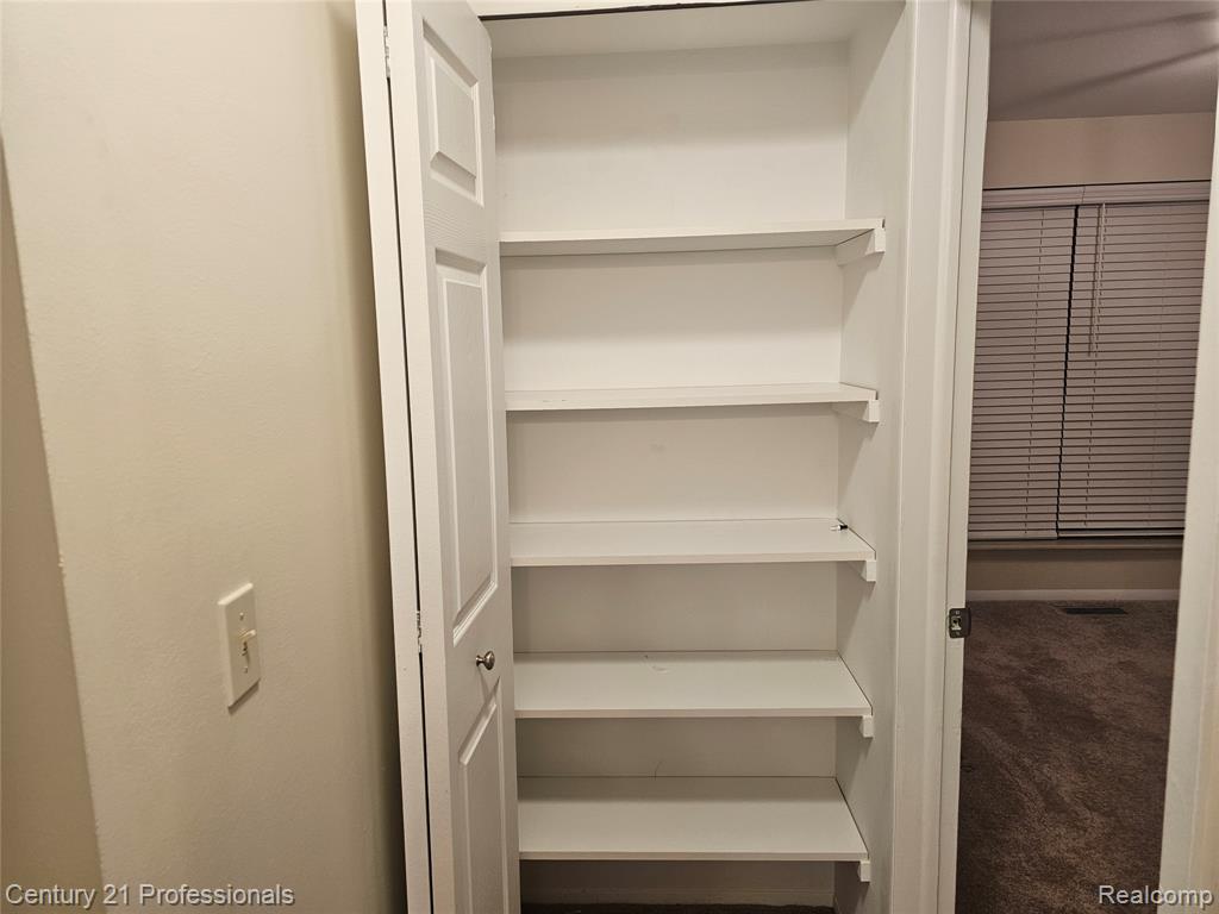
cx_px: 610
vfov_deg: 58.9
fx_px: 810
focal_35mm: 23
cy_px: 457
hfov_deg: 73.9
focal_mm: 6.3
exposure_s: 1/120
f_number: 1.7
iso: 160
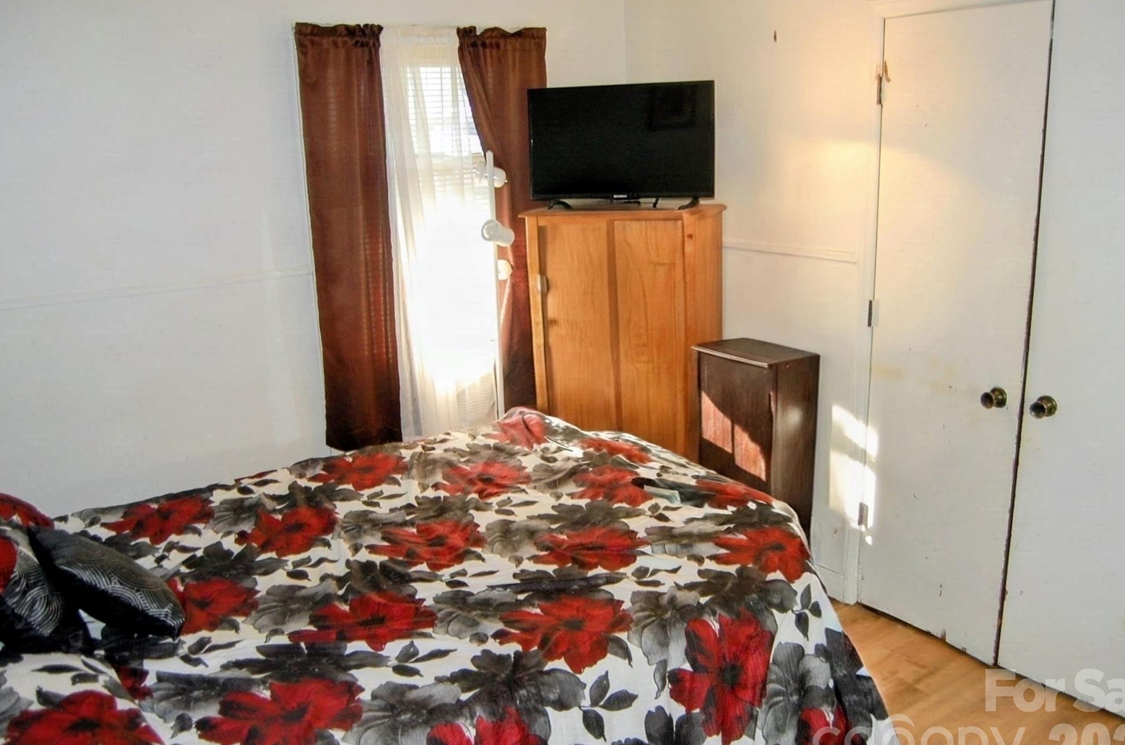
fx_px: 936
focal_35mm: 30
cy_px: 375
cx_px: 555
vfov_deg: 43.4
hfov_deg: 62.0
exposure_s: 1/60
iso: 400
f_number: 3.5
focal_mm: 18
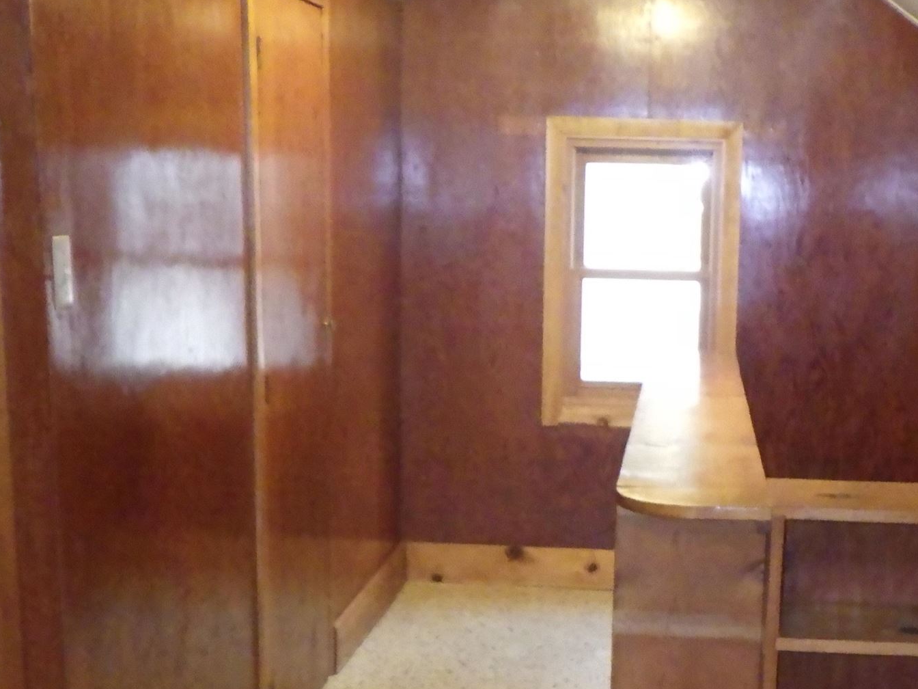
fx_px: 1697
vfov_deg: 22.5
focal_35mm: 64
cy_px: 595
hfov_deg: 30.0
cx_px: 641
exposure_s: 1/40
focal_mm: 5
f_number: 3.5
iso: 1600
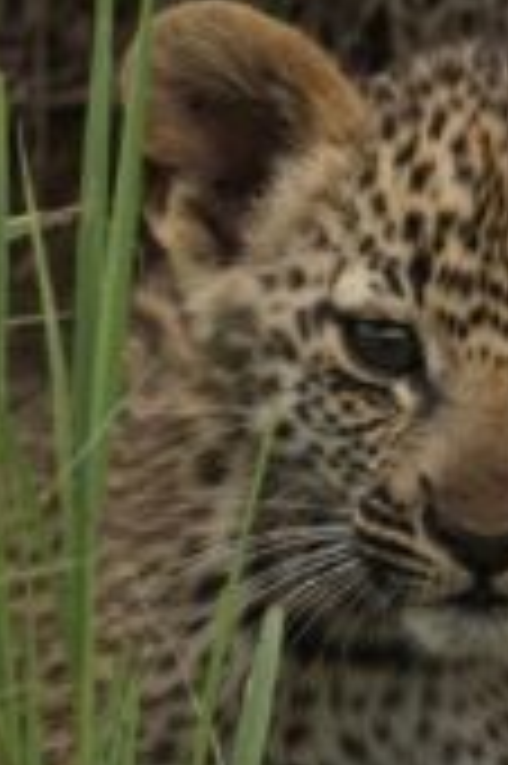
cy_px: 806
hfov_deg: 0.6
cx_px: 216
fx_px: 45004
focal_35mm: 2122
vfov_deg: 1.0
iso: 250
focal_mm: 600
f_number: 6.3
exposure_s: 1/320
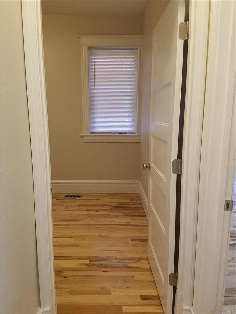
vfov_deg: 67.3
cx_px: 118
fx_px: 236
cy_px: 157
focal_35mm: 26
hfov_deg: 53.1
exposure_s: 1/30
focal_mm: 4.2
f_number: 1.7
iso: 125
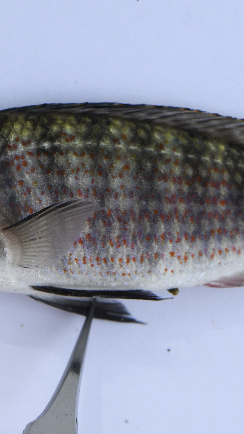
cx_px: 169
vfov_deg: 8.9
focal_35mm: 241
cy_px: 195
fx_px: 2772
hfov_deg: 5.0
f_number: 10
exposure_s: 1/125
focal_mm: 105
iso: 320
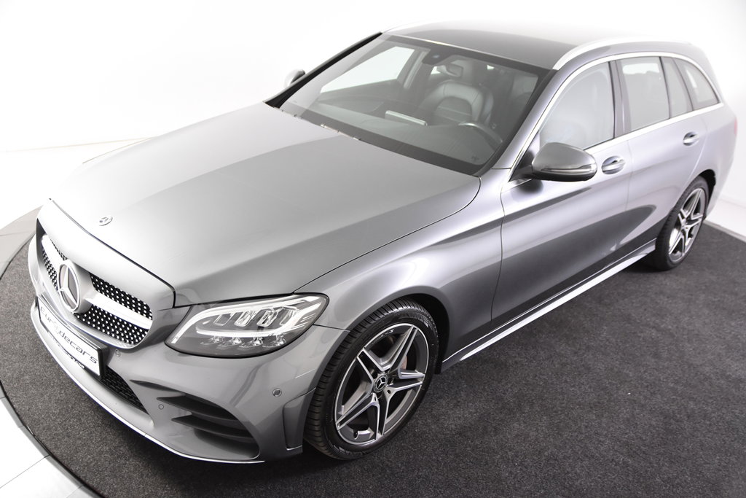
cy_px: 249
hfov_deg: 53.1
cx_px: 373
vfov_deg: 36.9
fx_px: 746
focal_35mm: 36
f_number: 3.2
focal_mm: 24
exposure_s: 1/40
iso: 1600
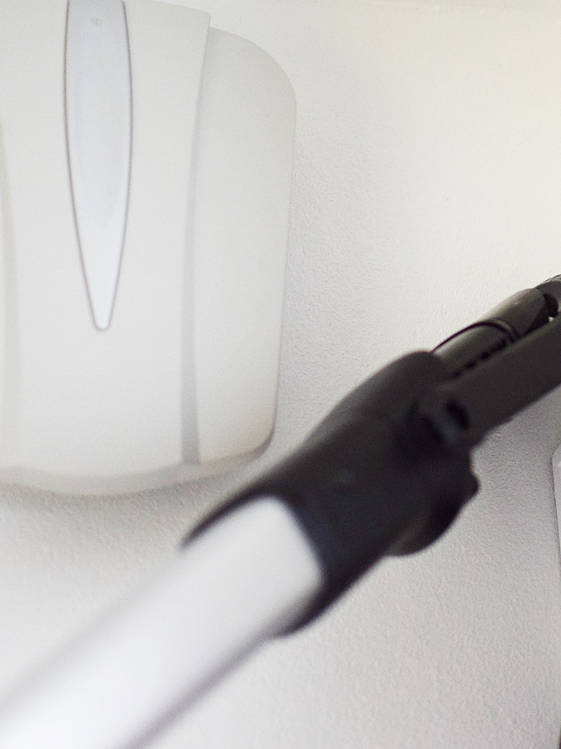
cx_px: 648
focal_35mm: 90
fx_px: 1942
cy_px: 336
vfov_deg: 21.8
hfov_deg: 15.9
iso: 1000
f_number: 1.8
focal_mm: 35
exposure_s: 1/60
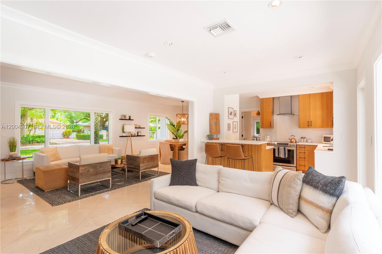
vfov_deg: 72.0
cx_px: 191
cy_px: 127
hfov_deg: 95.0
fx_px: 175
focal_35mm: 16
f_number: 9
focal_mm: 11
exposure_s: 1/100
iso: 250
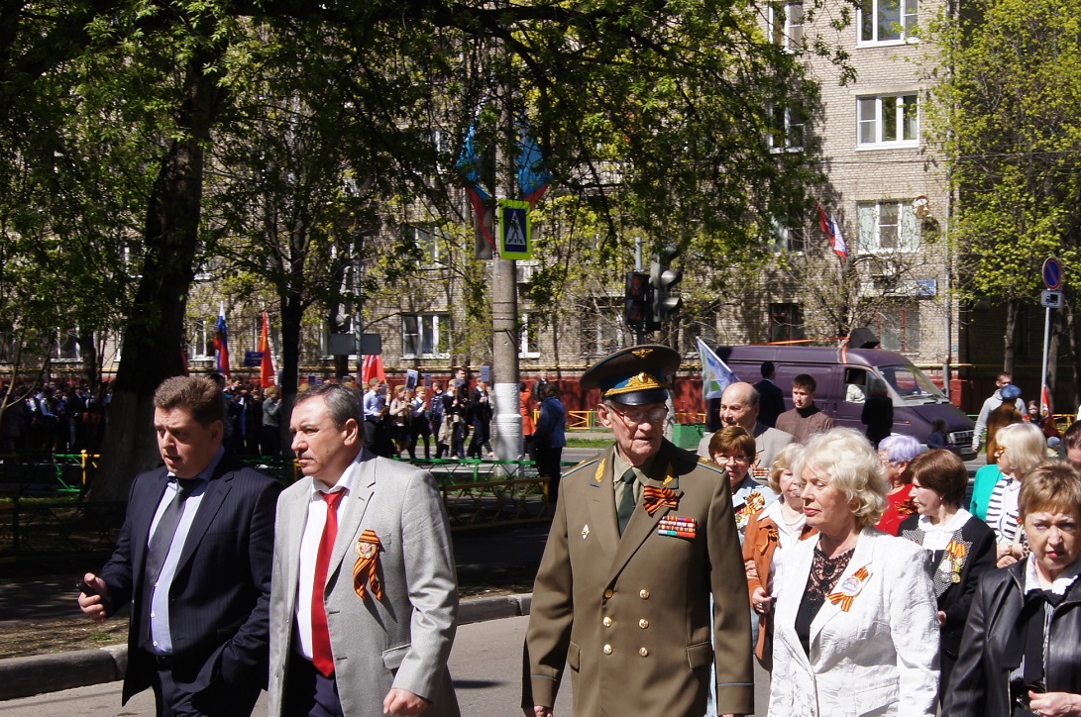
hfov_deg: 30.2
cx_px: 782
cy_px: 491
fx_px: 1979
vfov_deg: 20.5
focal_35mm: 66
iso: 100
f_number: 13
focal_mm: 24
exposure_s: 1/125
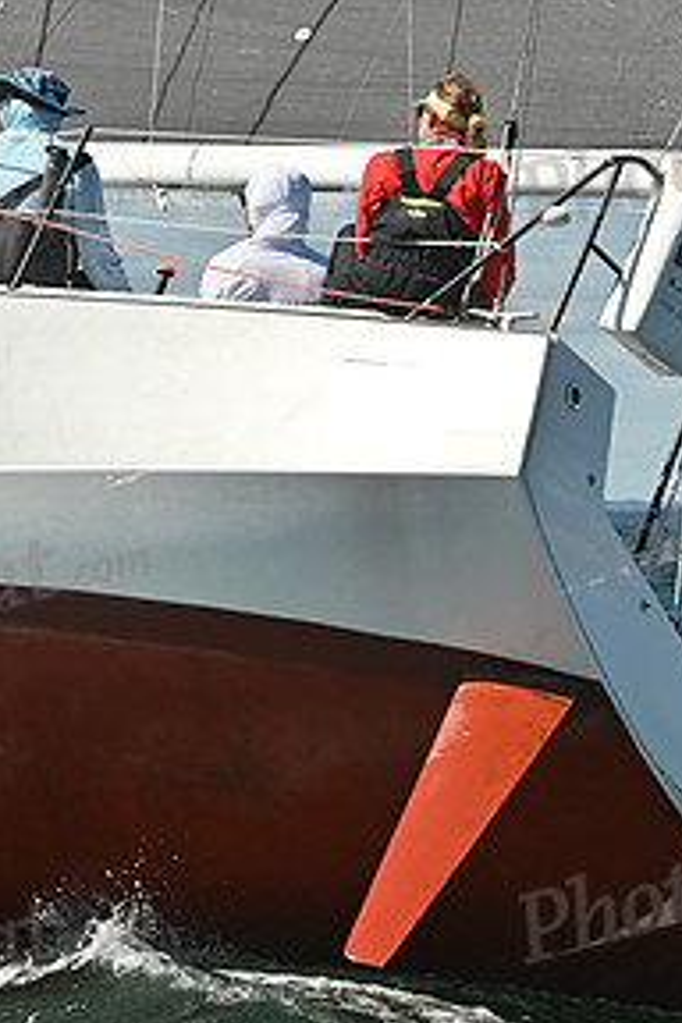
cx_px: 336
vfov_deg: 8.2
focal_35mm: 252
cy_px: 377
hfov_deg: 5.5
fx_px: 7160
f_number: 10
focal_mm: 125
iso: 320
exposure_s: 1/1250
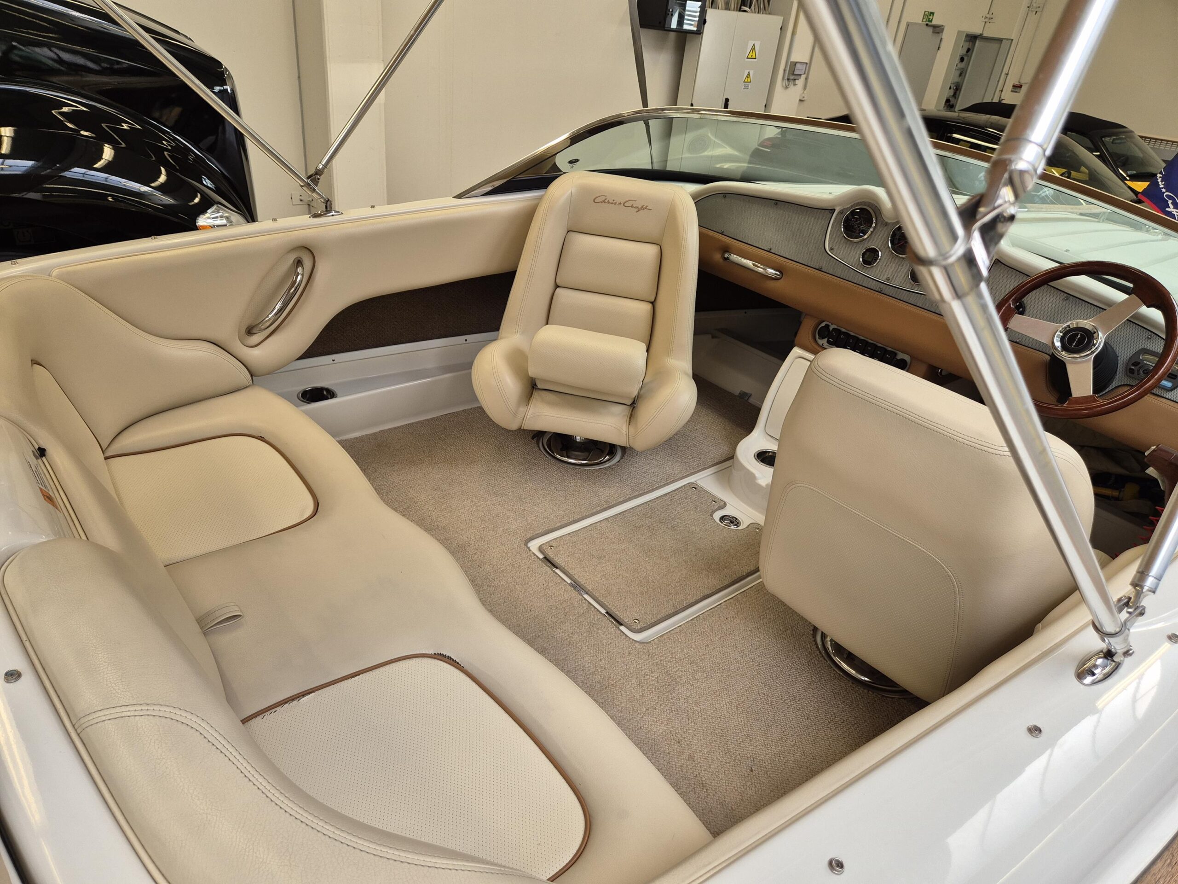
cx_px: 589
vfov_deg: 58.9
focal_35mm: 23
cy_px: 442
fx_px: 783
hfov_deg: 73.9
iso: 80
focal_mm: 5.4
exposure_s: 1/180
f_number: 1.8
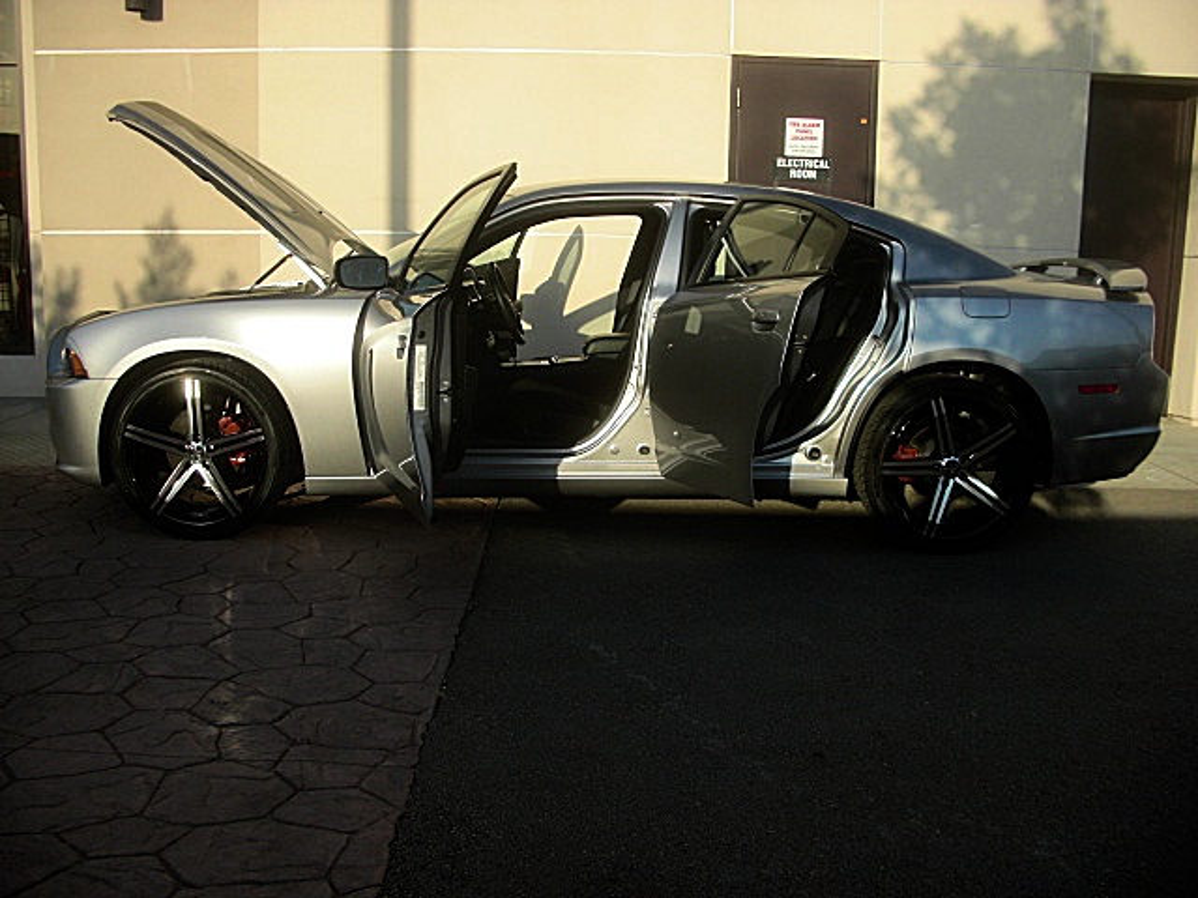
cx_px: 599
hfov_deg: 51.4
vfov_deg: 39.7
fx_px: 1246
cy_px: 449
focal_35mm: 36
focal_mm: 6.3
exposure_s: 1/800
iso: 50
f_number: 2.8
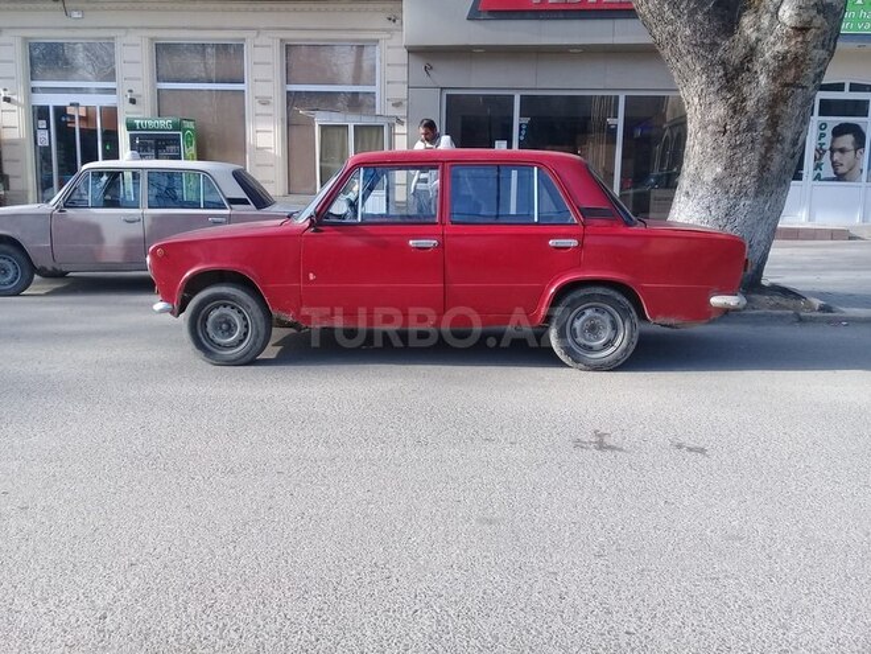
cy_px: 327
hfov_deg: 58.4
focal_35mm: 31
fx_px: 780
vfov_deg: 45.4
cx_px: 436
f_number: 2.2
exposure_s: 1/374
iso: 50
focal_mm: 3.3
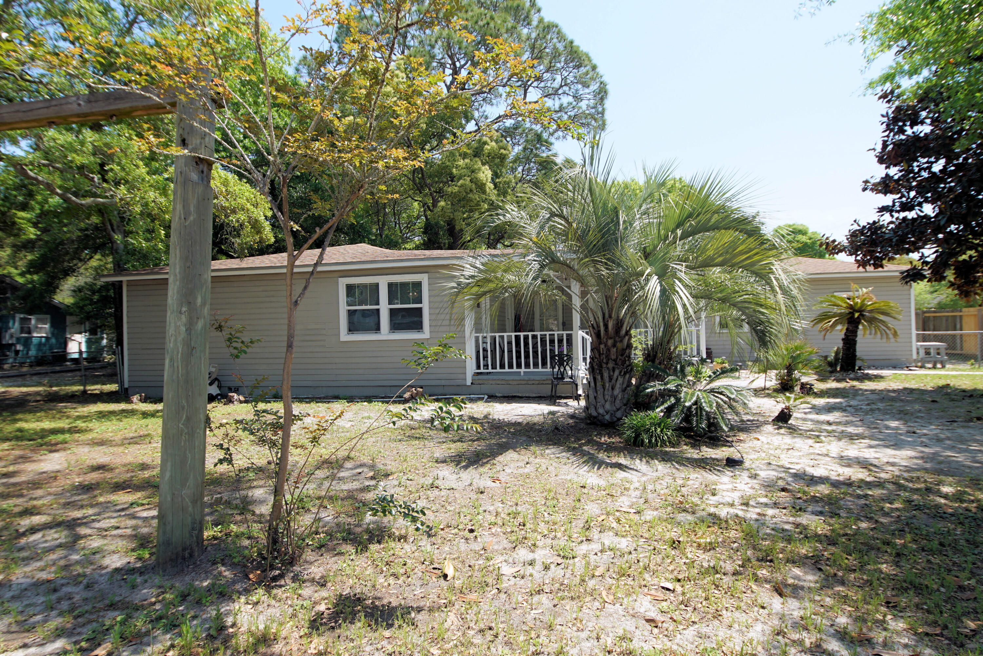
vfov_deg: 67.4
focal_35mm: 18
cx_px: 492
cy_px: 328
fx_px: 492
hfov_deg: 90.0
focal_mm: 12
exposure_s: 1/125
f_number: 6.3
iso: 100
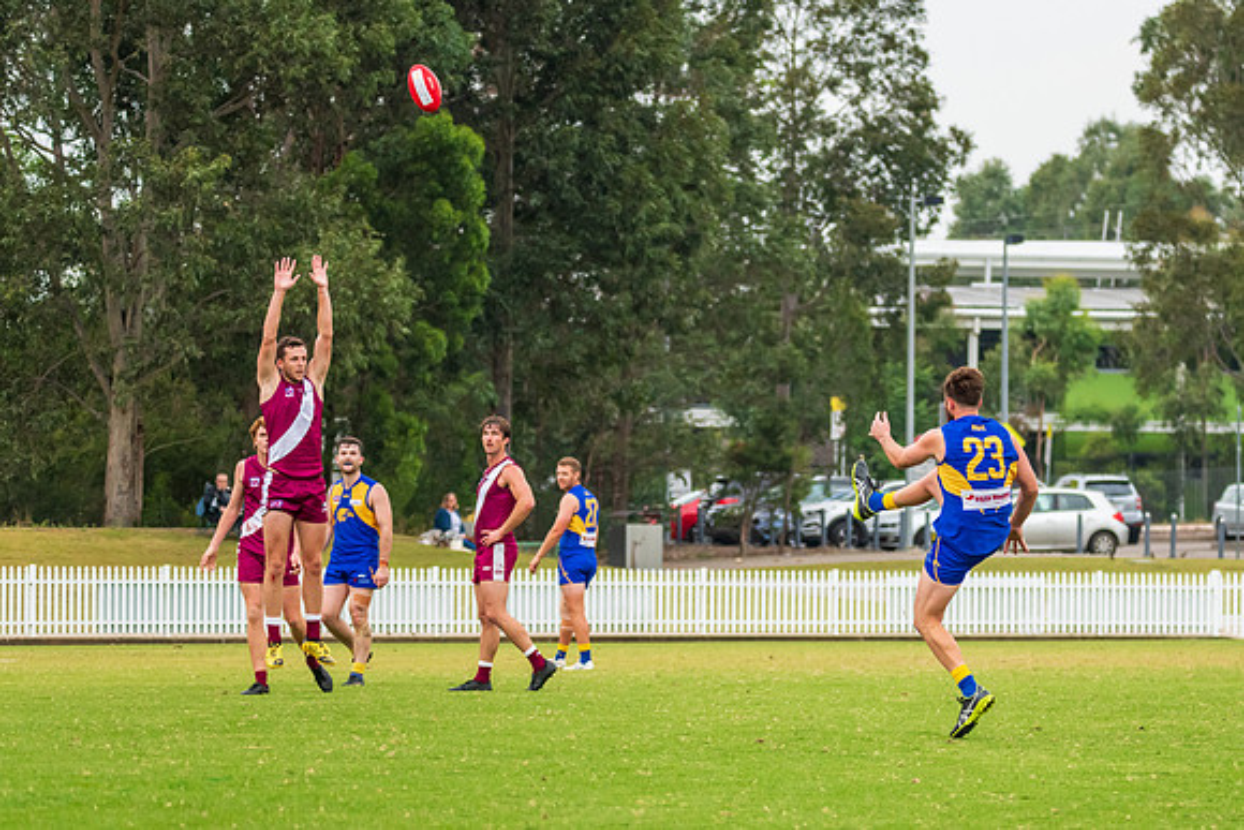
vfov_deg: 6.8
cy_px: 510
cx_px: 840
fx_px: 7014
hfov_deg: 10.1
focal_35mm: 203
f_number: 5.6
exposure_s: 1/1250
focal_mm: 150
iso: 1000
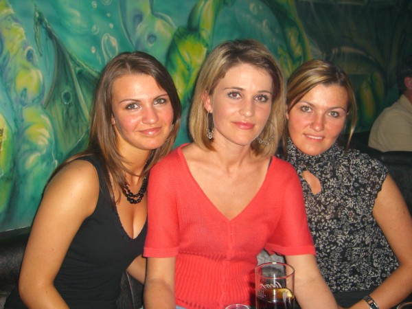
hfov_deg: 49.0
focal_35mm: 38
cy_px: 154
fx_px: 452
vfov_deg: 37.7
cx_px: 206
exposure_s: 1/60
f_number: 2.8
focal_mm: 7.9
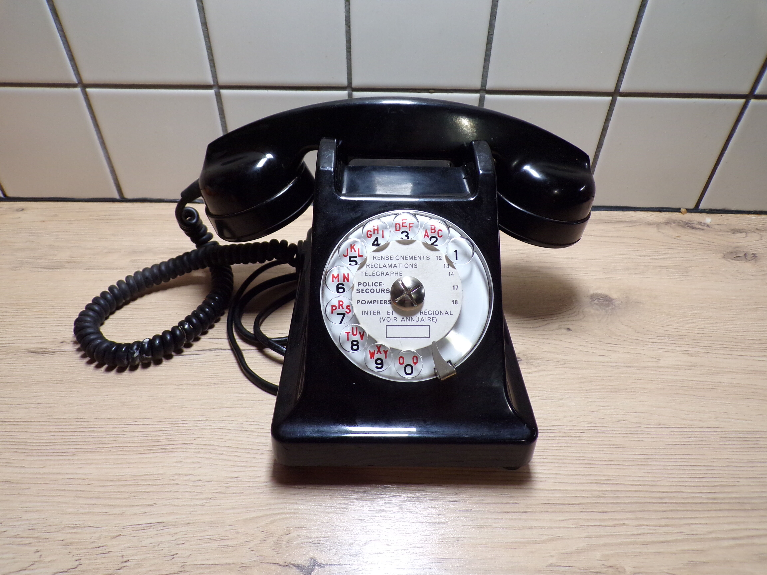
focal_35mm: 24
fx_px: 532
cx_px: 384
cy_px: 288
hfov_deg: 71.6
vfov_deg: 56.8
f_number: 3
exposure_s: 1/26
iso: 200
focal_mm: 4.3
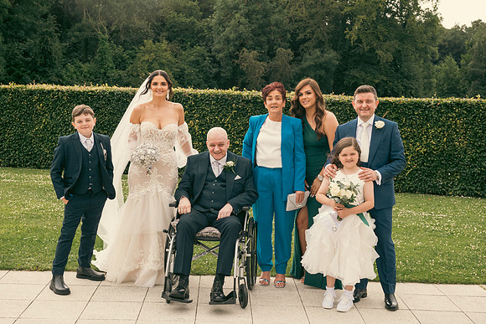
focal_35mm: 52
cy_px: 162
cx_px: 243
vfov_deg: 26.0
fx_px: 702
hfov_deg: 38.2
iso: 320
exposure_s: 1/200
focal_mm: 52
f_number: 6.3
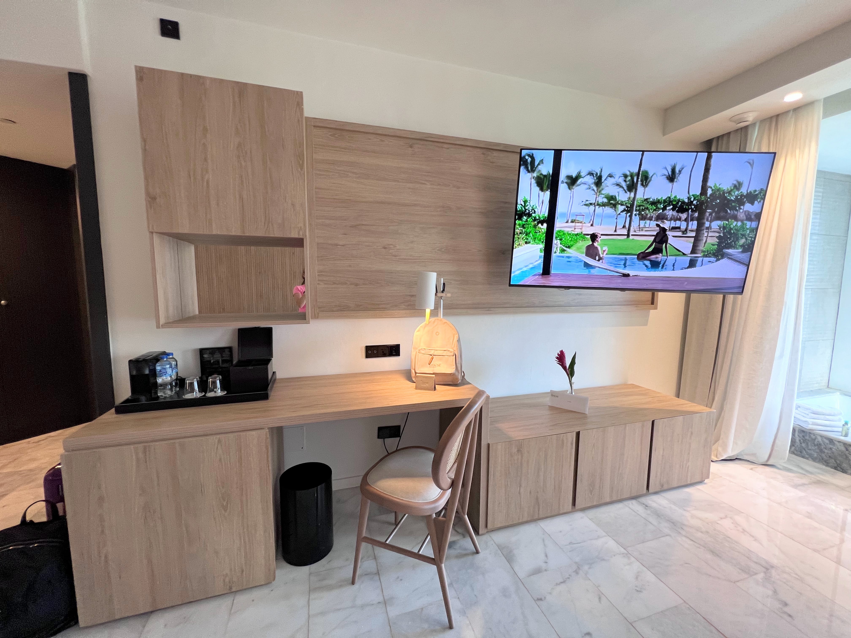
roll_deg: -1.1
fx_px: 320
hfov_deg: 106.2
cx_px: 426
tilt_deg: -5.0
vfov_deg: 89.9
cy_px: 319
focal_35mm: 13
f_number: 1.8
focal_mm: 1.57
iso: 125
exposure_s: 1/50
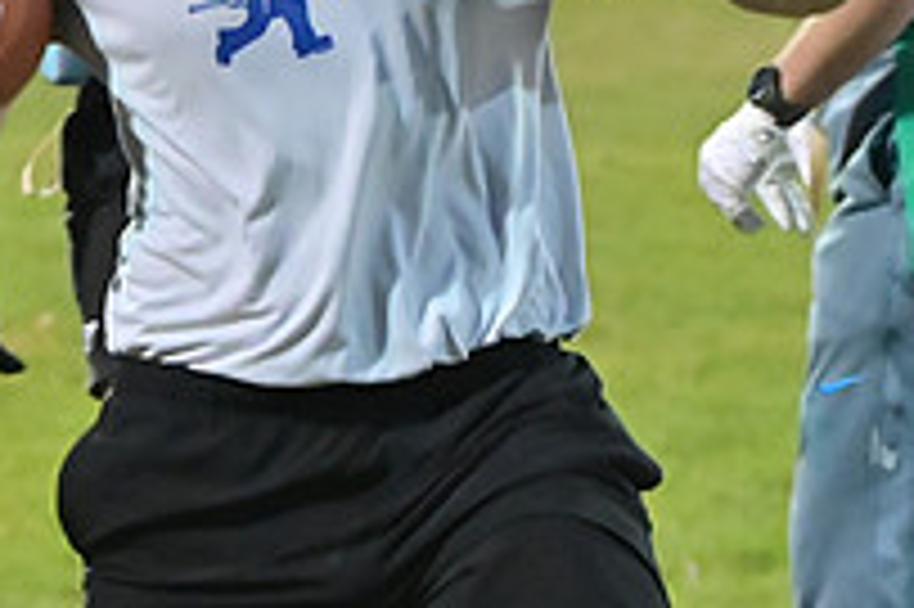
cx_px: 536
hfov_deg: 5.9
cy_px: 263
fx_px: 8929
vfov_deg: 3.9
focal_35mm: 352
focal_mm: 82
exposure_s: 1/320
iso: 6400
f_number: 4
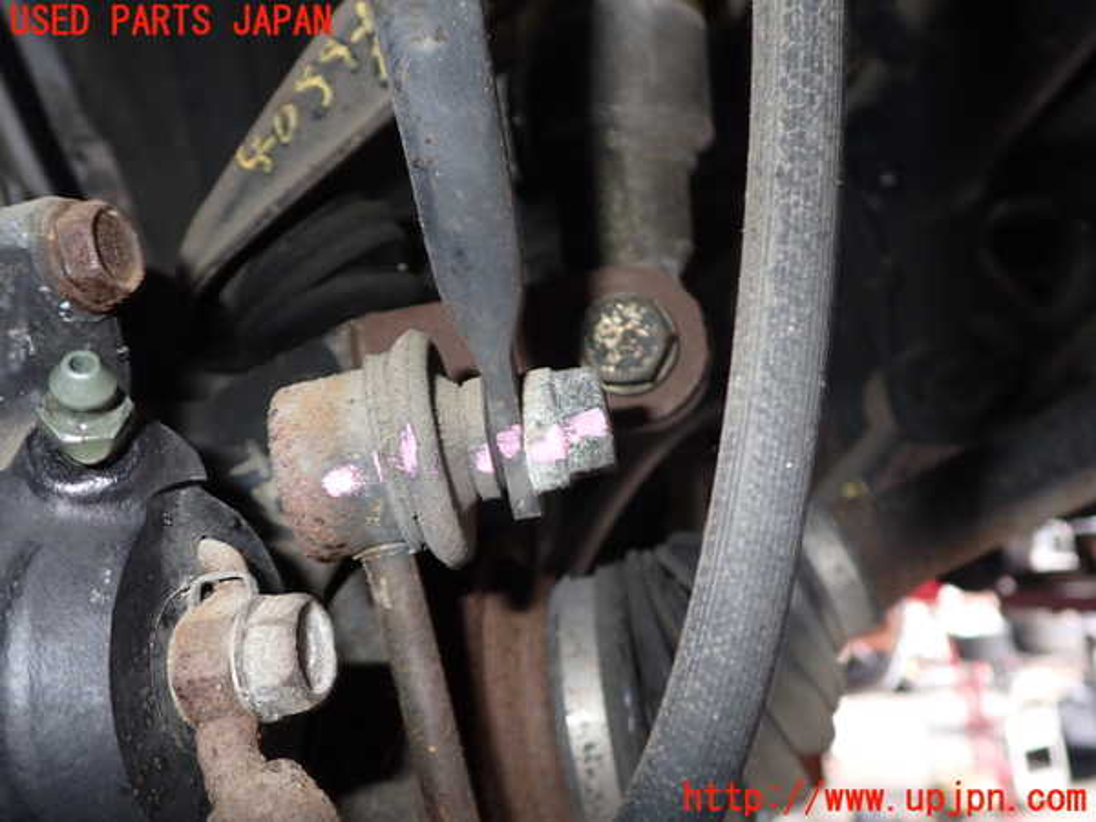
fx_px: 950
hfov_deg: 60.0
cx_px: 548
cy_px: 411
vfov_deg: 46.8
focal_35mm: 30
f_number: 6.3
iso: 200
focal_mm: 5.4
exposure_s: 1/30
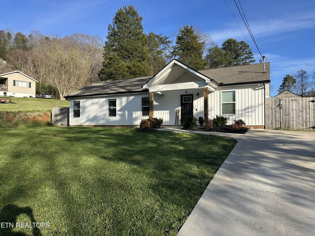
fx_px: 218
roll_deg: -0.4
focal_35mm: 24
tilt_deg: +1.3
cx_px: 158
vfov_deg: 56.8
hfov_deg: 71.6
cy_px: 118
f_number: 1.78
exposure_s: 1/2660
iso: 80
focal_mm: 6.86
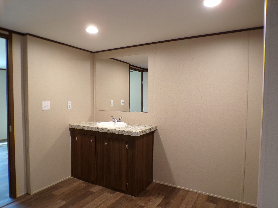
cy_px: 104
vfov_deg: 56.8
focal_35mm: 24
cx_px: 139
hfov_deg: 71.6
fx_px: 193
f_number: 3
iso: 200
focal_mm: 4.3
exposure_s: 1/17
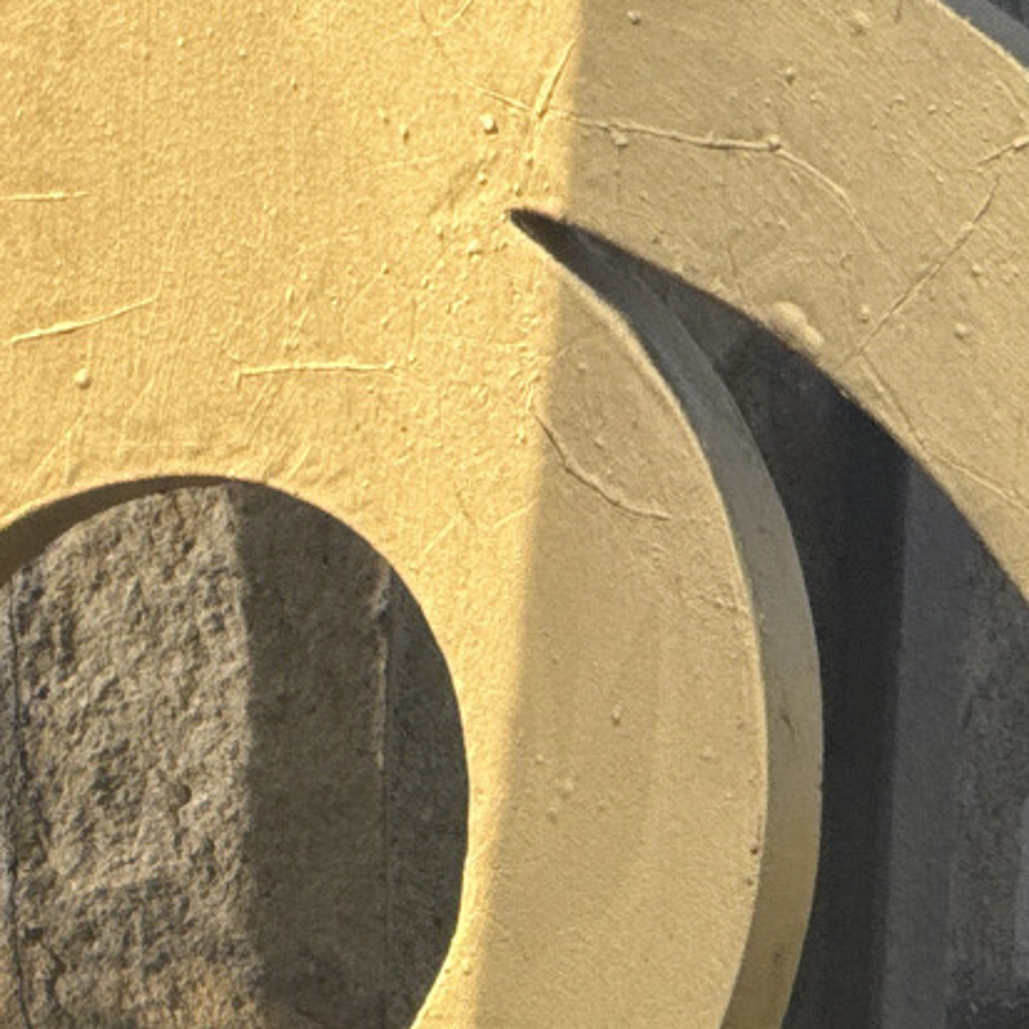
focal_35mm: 514
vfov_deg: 3.4
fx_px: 17286
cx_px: 274
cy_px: 1475
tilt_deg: -3.1
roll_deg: -2.7
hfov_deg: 3.4
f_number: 2.8
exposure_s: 1/537
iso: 50
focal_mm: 15.66
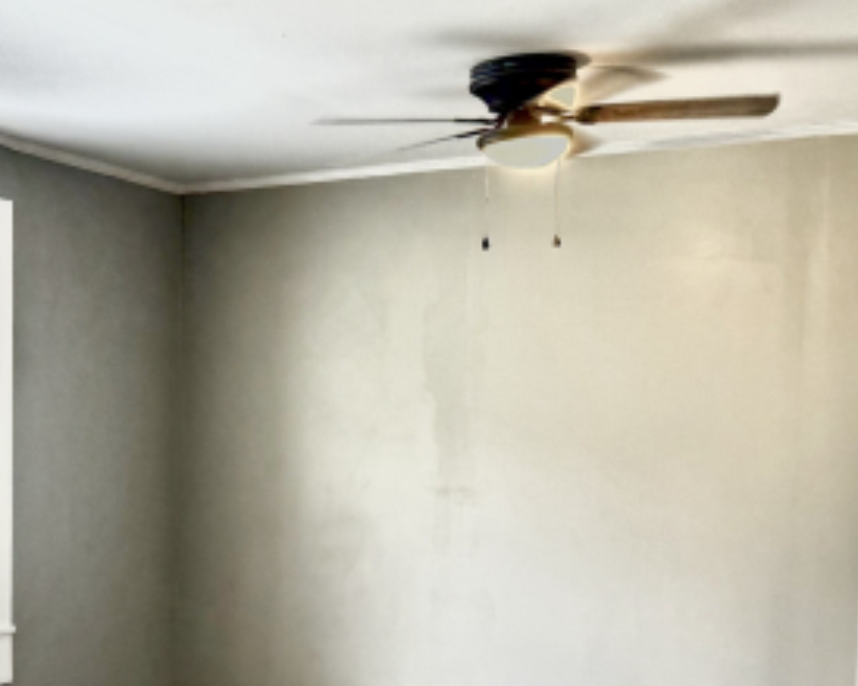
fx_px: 1447
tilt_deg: -0.2
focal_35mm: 57
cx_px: 127
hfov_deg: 31.8
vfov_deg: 26.3
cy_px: 517
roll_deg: -0.7
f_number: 1.78
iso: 125
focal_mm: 6.76
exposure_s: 1/121
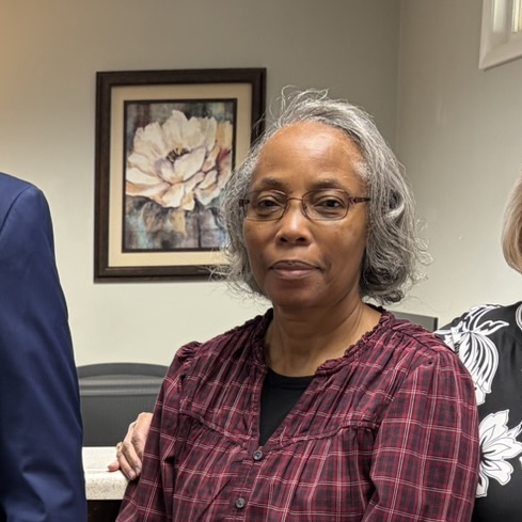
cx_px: -85
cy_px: 553
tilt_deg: -10.9
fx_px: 1604
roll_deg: +1.0
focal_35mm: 94
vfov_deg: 17.9
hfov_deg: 17.7
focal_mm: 5.96
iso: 125
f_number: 1.6
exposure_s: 1/60
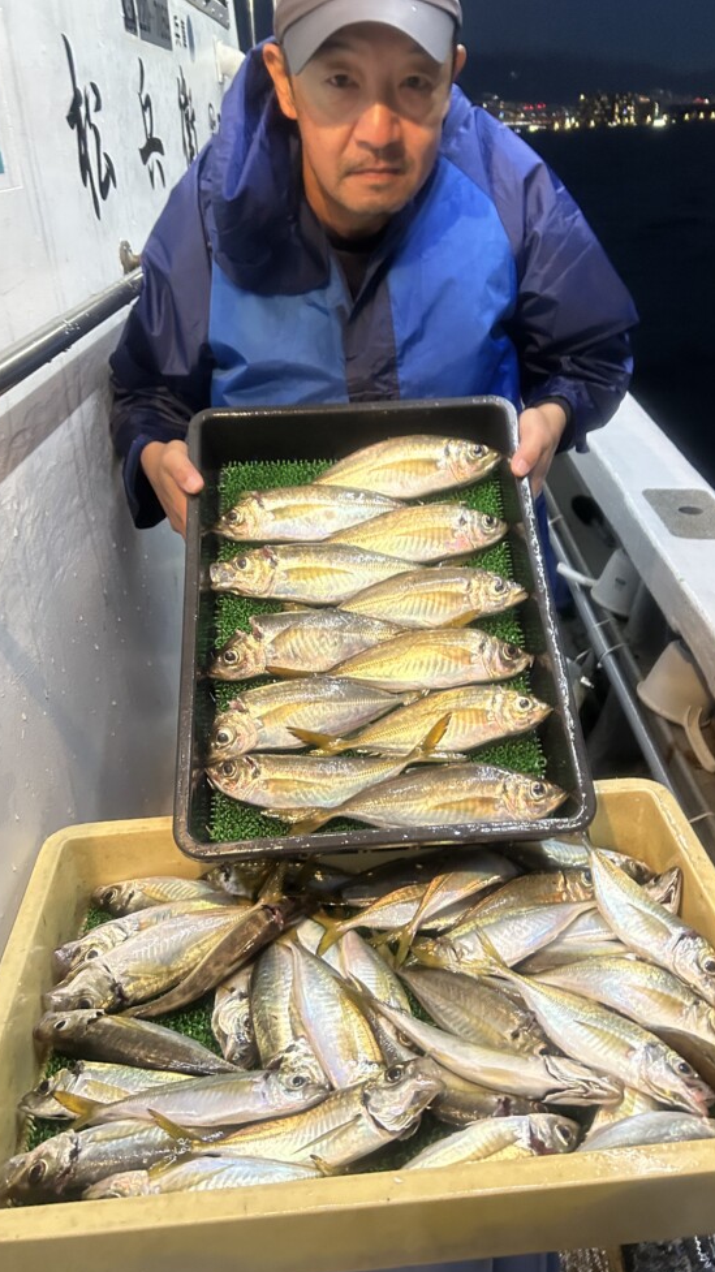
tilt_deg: -26.5
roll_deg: +4.9
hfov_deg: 40.1
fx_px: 978
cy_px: 628
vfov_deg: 66.1
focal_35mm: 29
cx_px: 367
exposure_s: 1/44
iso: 500
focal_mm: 5.7
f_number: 1.5
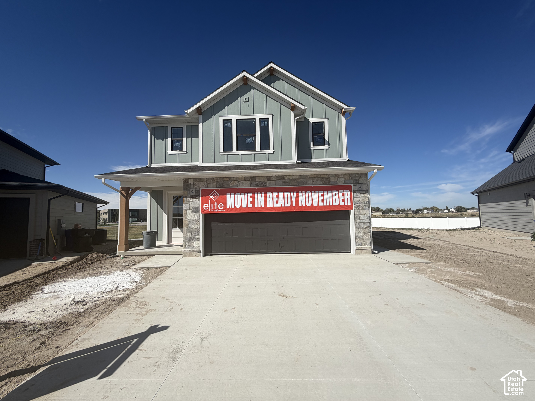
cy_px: 200
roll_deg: +0.7
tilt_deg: +3.4
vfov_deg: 85.7
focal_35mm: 14
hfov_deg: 102.1
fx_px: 216
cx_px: 268
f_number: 2.2
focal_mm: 2.22
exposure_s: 1/1698
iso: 25
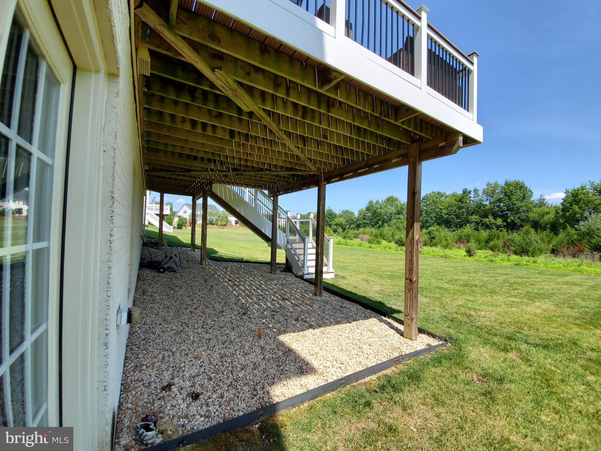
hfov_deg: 106.2
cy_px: 226
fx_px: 226
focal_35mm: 13
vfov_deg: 89.9
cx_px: 300
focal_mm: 1.8
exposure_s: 1/689
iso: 50
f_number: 2.2
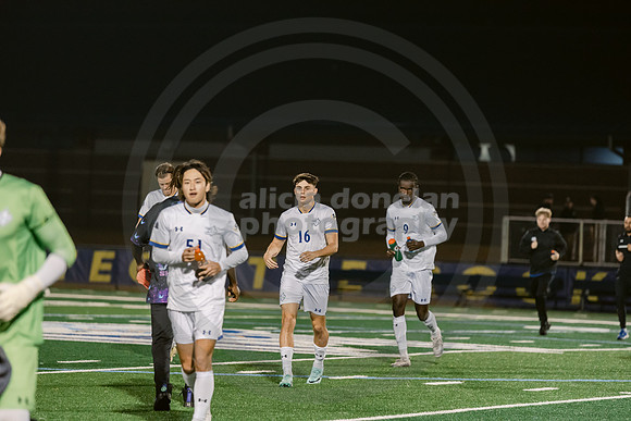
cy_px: 210
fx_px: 3506
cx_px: 316
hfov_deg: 10.3
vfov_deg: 6.9
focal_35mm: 200
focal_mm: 200
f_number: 3.2
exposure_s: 1/640
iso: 2500
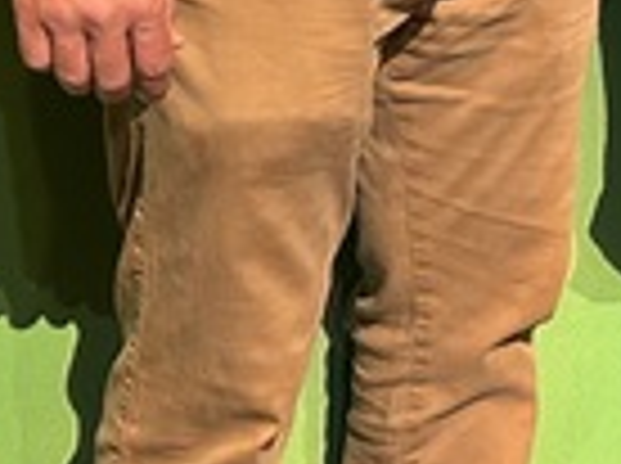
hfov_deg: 11.8
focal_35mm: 151
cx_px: 1228
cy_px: -401
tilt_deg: -10.3
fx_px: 2704
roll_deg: +0.1
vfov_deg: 9.3
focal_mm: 5.7
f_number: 1.5
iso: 125
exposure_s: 1/44
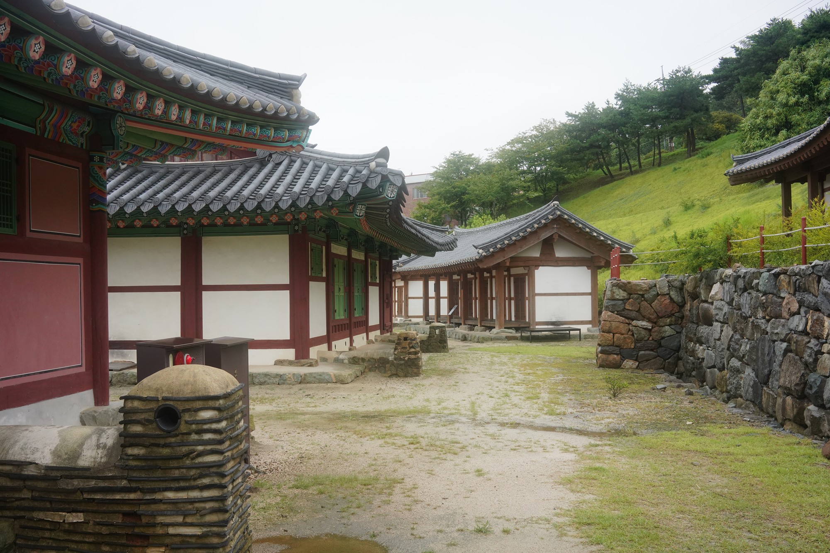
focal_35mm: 35
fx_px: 807
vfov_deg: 37.9
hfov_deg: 54.4
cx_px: 415
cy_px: 276
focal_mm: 35
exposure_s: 1/100
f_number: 11
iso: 1250
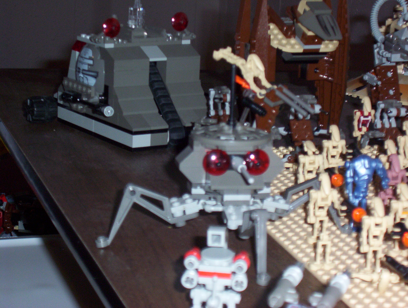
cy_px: 154
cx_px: 204
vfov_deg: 13.8
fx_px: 1276
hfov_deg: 18.2
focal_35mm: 108
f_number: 4.72
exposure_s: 1/90
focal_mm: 16.61
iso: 140
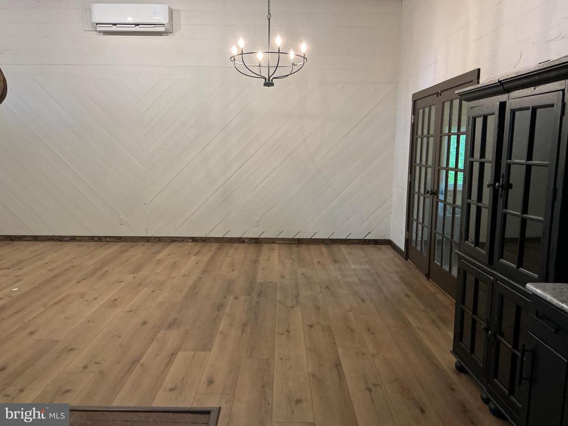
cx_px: 284
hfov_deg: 61.7
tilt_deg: -7.0
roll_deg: -0.5
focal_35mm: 29
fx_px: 476
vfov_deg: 48.2
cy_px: 213
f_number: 1.8
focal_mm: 3
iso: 160
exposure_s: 1/60
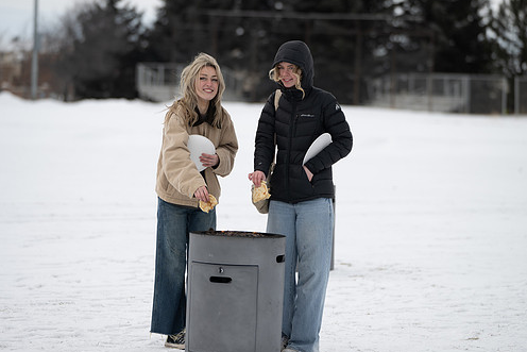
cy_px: 181
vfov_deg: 9.0
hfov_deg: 13.5
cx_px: 265
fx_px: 2226
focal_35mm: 152
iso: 64
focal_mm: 130
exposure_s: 1/800
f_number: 3.2
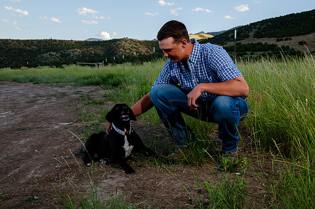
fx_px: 407
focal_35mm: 46
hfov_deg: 42.3
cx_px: 153
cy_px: 91
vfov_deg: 28.9
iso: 160
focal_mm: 40
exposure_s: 1/125
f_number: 8
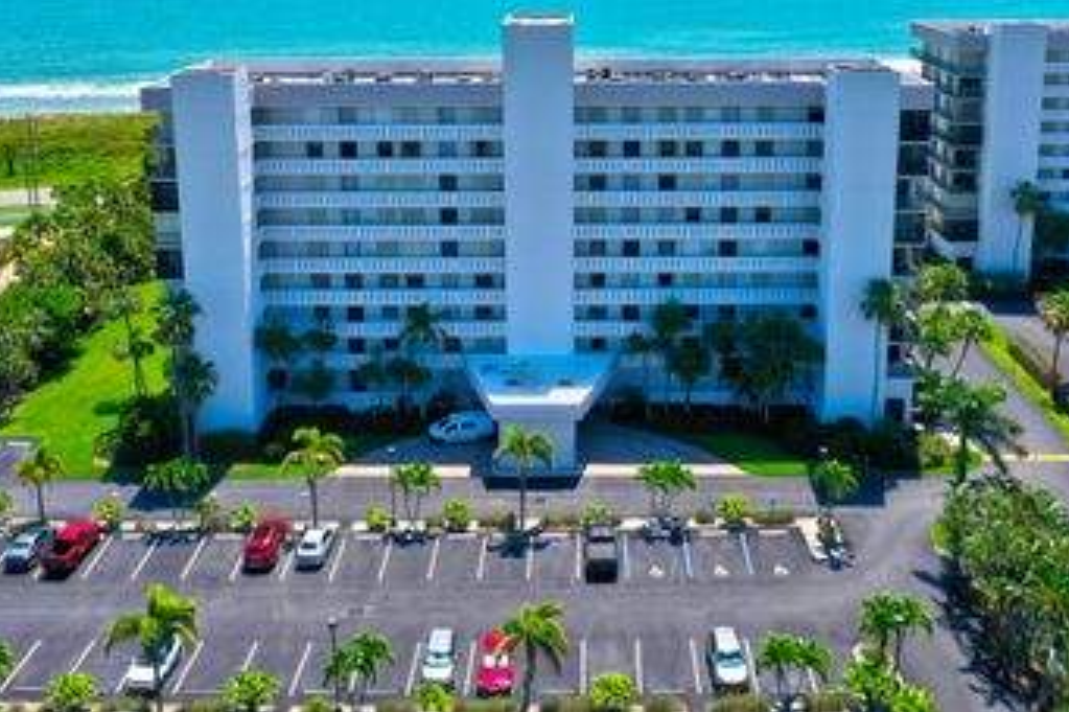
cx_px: 574
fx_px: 1217
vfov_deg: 32.1
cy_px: 193
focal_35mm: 41
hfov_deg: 47.4
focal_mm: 10.3
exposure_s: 1/400
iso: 100
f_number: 8
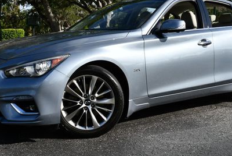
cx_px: 118
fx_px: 413
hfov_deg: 31.4
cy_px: 34
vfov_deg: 21.1
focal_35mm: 64
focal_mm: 20
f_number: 9
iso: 100
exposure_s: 1/320
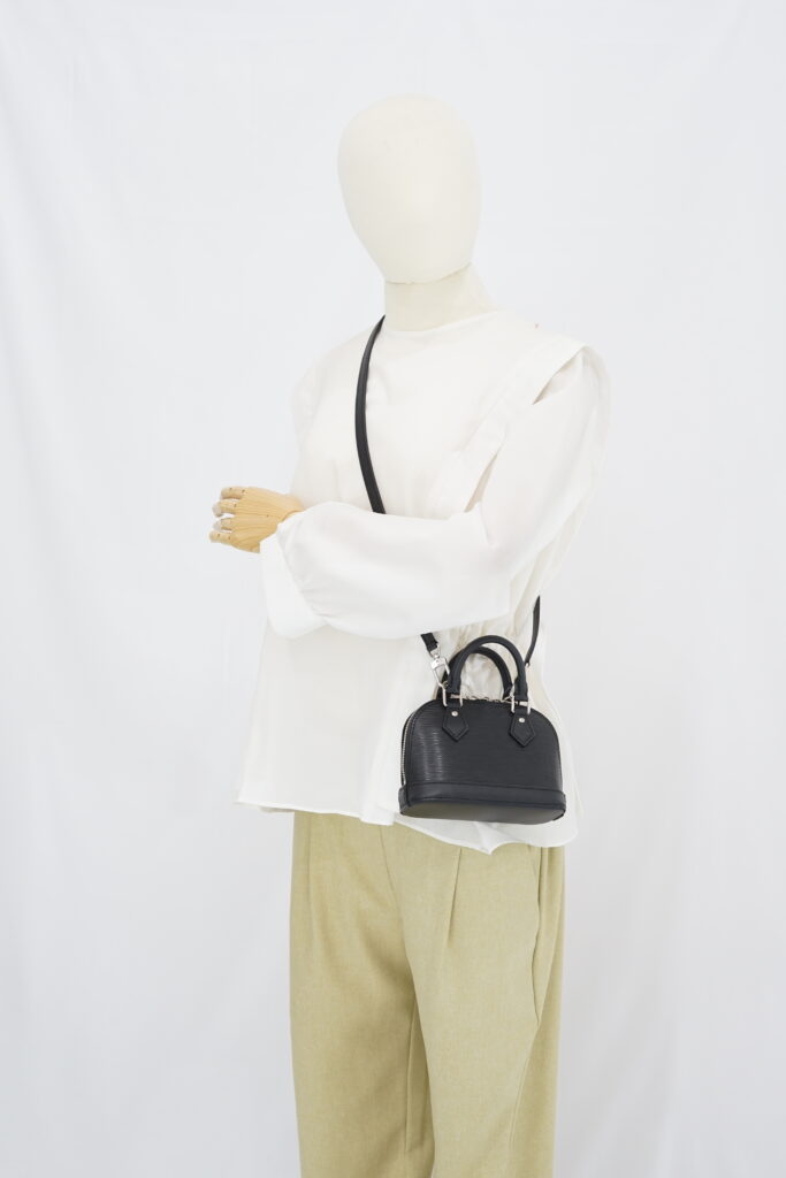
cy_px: 589
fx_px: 1637
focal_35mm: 50
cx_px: 393
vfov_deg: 39.6
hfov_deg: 27.0
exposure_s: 1/8
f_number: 6.3
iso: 640
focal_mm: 50
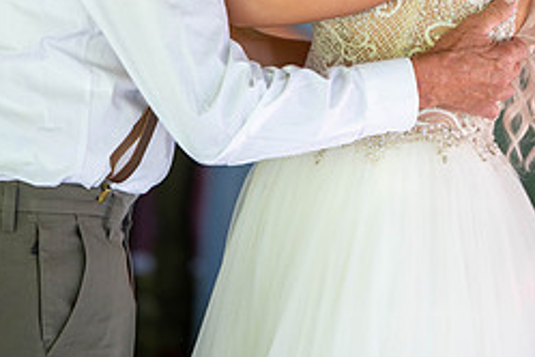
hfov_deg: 9.1
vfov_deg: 6.1
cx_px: 310
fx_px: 3358
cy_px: -9
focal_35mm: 226
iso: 400
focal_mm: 125
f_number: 2.8
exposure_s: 1/160
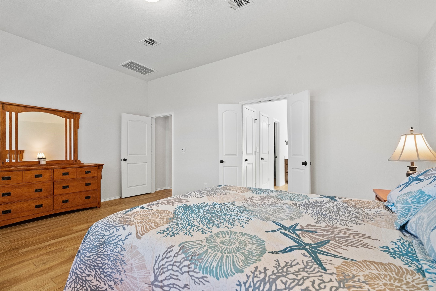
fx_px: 194
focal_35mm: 16
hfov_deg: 96.7
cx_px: 218
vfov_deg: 73.8
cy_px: 146
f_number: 8
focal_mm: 16
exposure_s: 1/20
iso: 2000
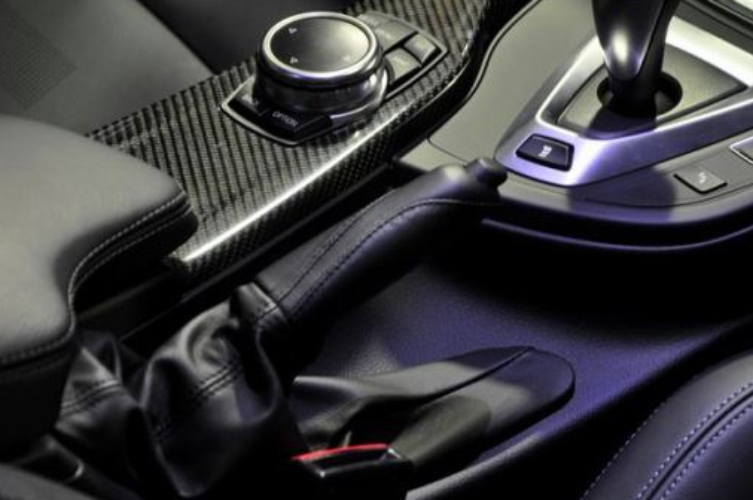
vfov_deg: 9.3
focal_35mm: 148
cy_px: 282
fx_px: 3083
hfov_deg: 13.9
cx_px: 405
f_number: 5.6
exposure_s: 1/13
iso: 1600
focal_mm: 85
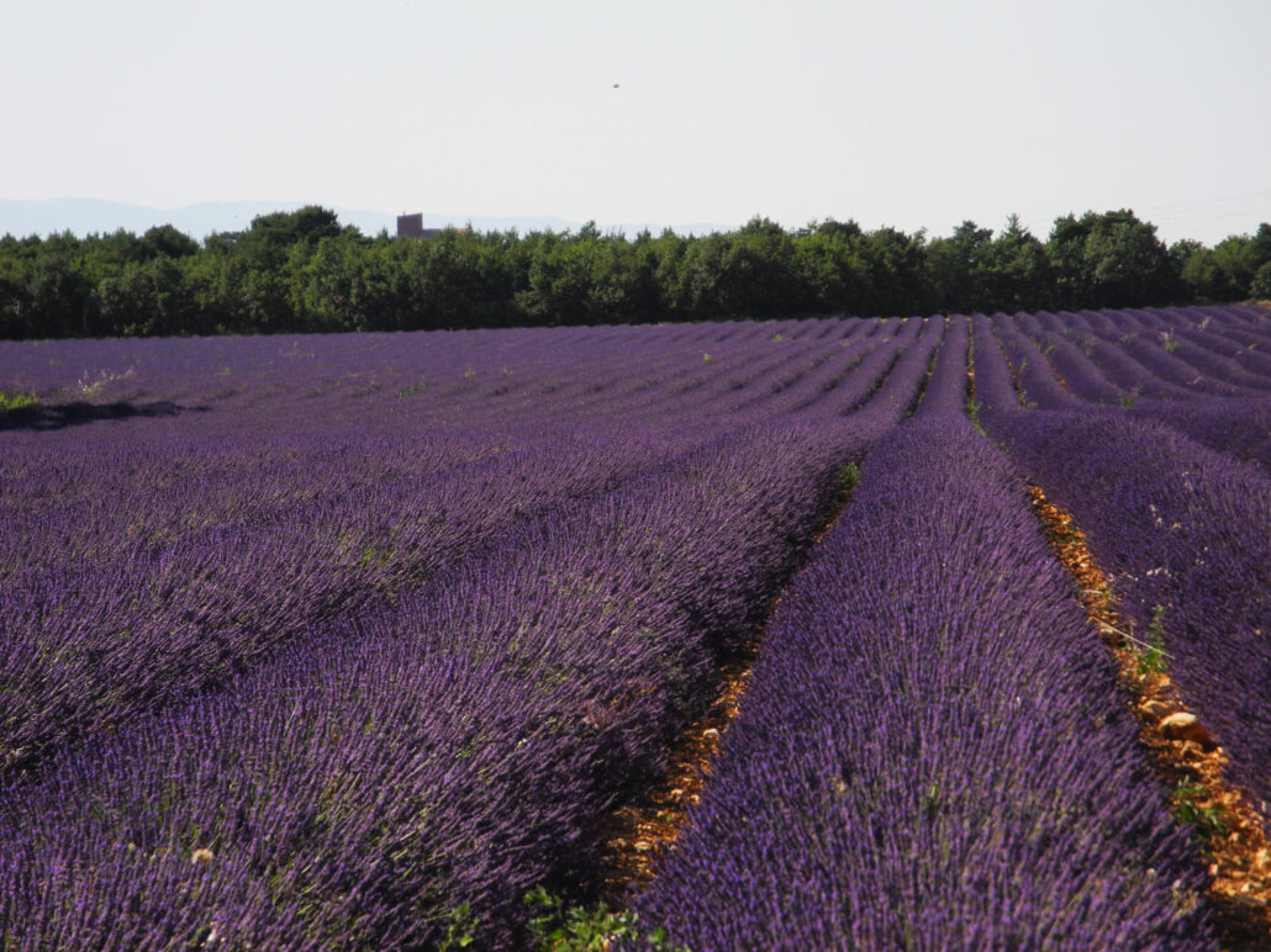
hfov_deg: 9.9
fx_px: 7342
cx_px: 636
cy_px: 476
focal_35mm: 200
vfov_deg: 7.4
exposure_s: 1/918
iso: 200
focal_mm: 42.6
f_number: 5.6
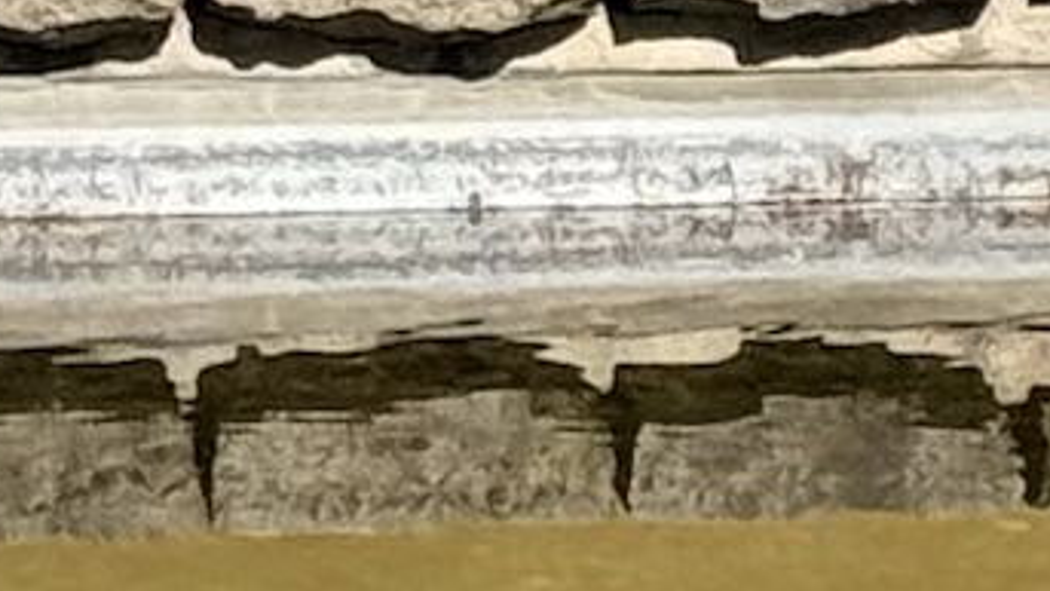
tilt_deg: -4.9
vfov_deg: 4.0
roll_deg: +0.4
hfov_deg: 7.1
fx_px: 8492
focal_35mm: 305
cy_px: -73
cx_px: 909
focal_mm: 6.76
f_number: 1.78
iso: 80
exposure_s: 1/7143
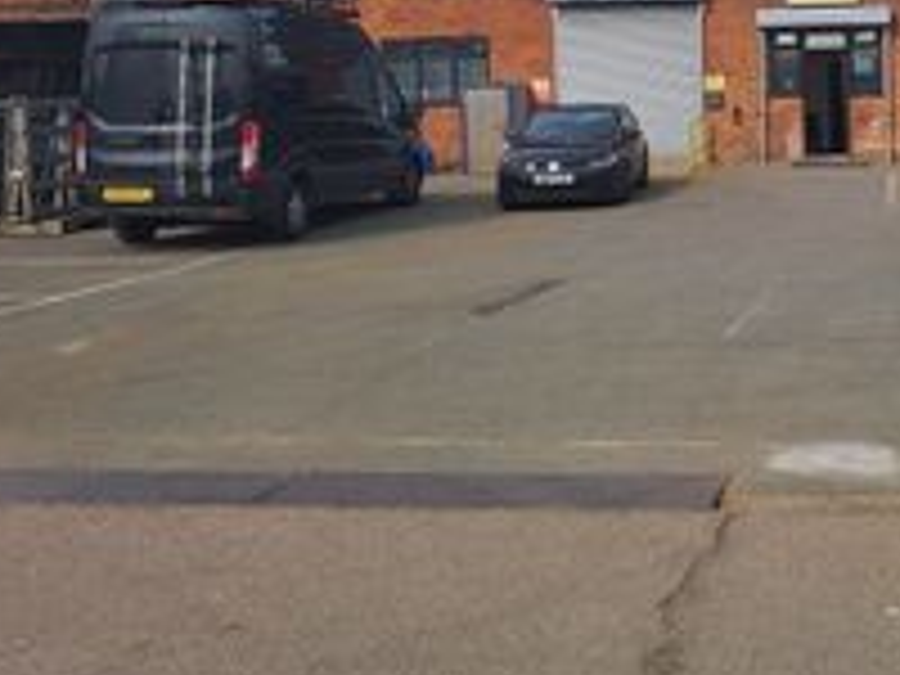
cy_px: 86
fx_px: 1300
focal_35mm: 50
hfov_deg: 35.7
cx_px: 828
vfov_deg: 28.2
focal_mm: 4.65
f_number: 1.8
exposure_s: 1/1364
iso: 32
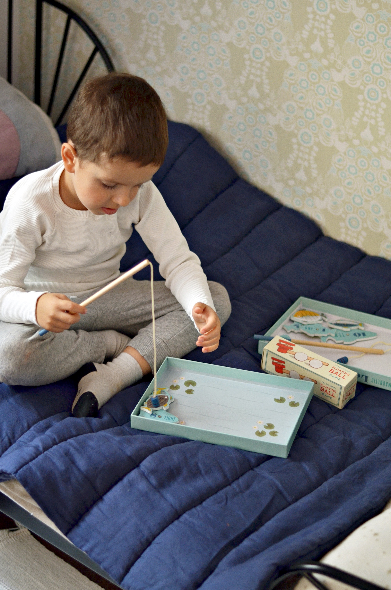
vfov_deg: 27.0
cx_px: 196
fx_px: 1227
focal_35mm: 75
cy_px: 295
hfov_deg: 18.1
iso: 400
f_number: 1.8
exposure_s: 1/100
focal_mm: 50
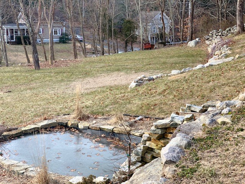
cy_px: 92
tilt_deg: -11.8
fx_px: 368
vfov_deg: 28.0
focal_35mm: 52
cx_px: 122
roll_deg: -1.3
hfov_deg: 36.8
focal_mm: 6
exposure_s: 1/130
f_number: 2.4
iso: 16
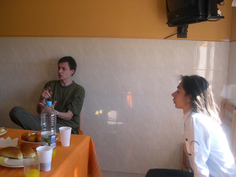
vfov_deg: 37.7
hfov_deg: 49.0
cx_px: 118
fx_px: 259
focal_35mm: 38
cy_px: 88
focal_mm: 8
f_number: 2.8
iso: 100
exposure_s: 1/79.9
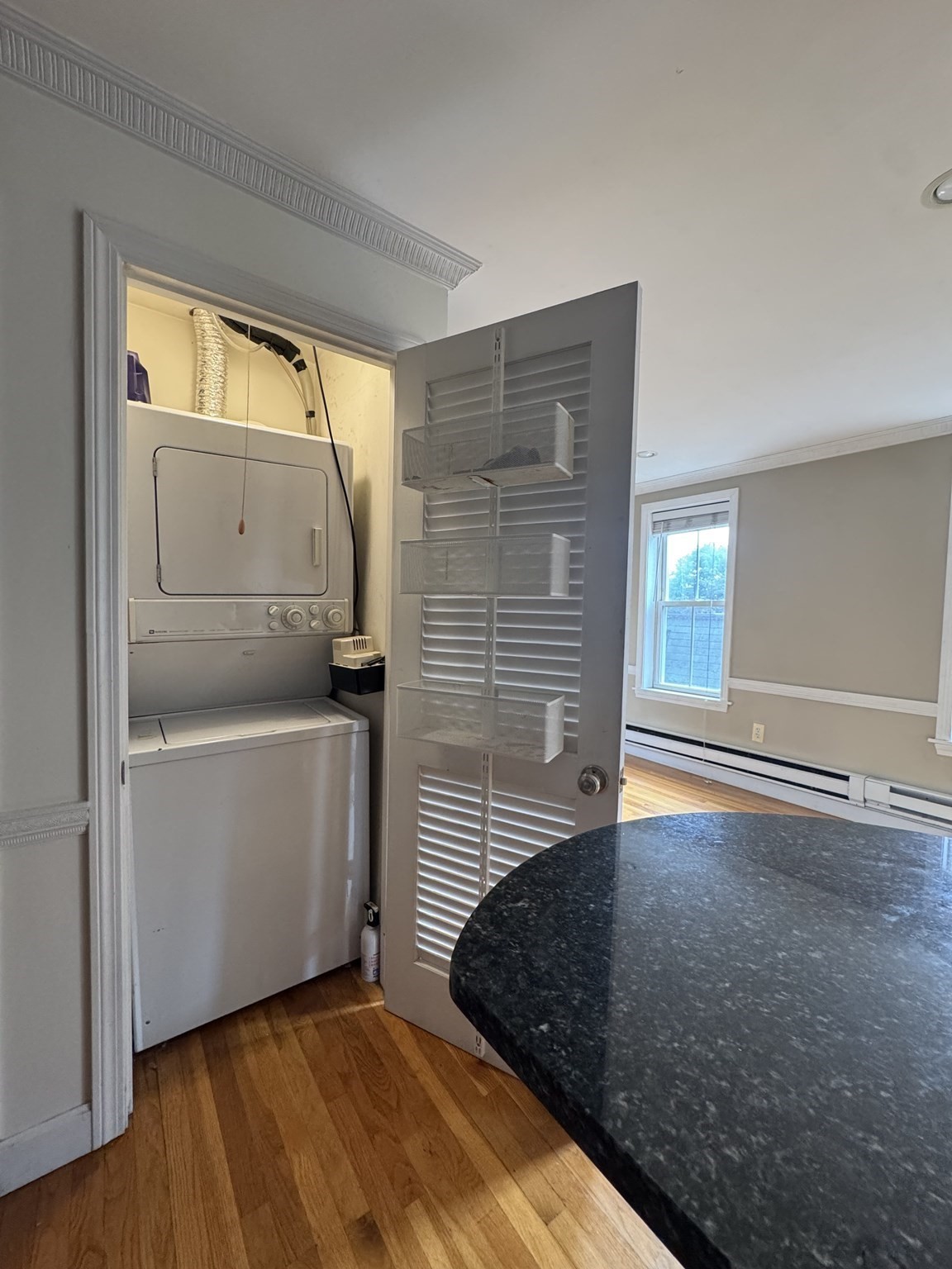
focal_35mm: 14
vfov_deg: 102.1
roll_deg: -1.7
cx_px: 476
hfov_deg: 85.7
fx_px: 513
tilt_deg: -3.2
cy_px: 634
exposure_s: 1/120
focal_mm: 2.22
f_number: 2.2
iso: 320
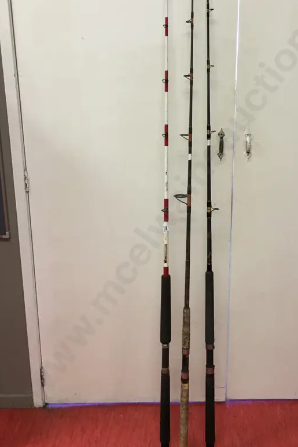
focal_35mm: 40
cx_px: 209
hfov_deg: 33.0
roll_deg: -2.0
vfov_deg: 47.9
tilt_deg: -14.2
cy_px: 162
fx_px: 496
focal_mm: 4.15
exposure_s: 1/17
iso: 50
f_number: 2.2
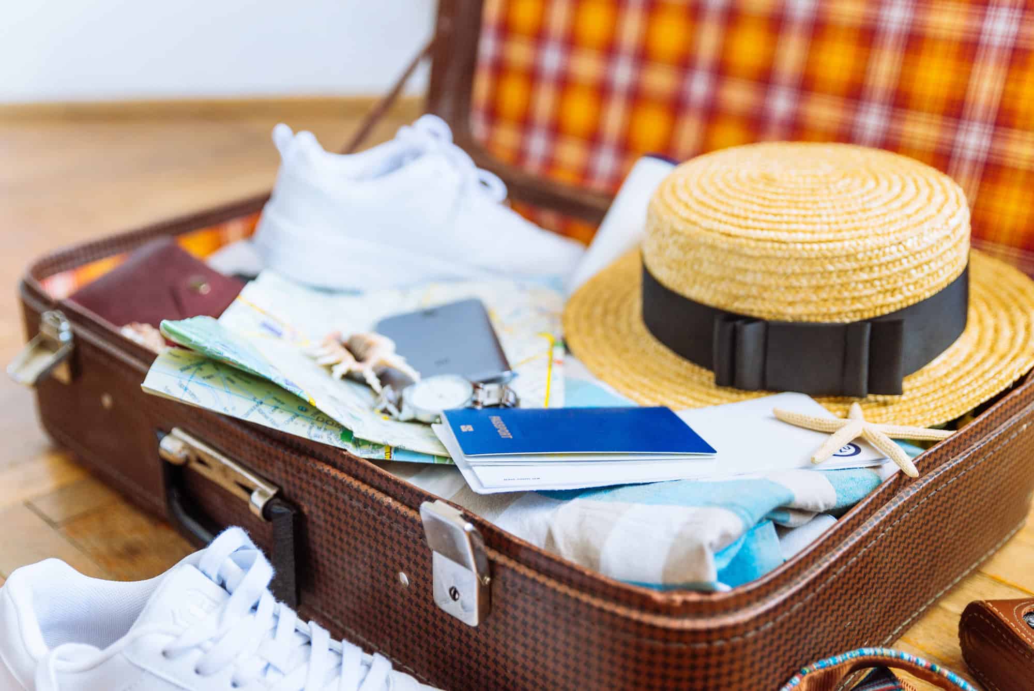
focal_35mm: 46
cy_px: 346
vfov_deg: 29.3
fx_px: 1322
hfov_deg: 42.7
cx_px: 517
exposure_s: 1/80
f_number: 2.8
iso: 500
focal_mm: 46
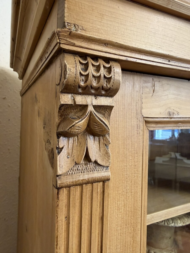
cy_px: 126
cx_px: 95
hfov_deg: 56.8
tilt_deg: +0.8
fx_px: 176
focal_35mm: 24
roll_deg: -1.5
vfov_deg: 71.6
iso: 200
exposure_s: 1/50
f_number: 2.2
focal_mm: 2.22
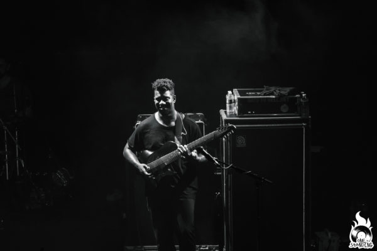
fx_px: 1414
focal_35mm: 135
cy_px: 126
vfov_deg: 10.2
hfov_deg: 15.2
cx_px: 188
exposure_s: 1/160
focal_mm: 90
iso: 5000
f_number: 4
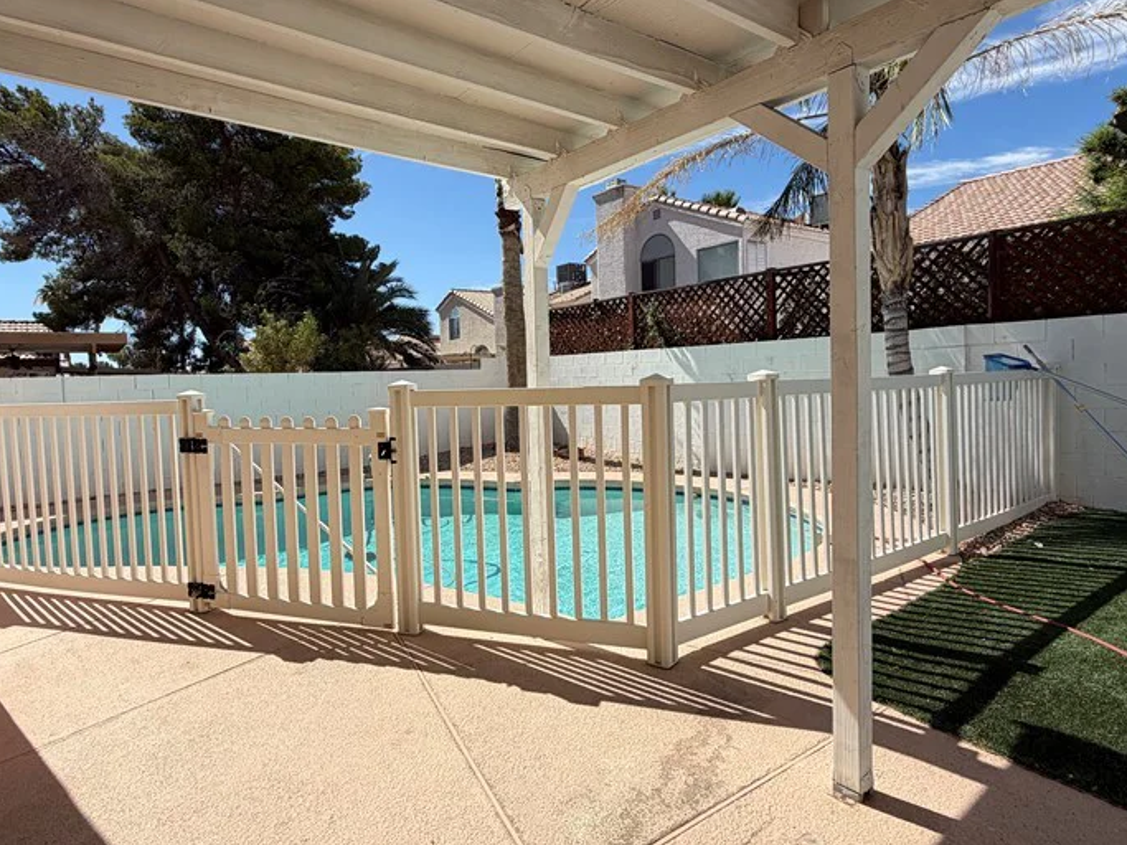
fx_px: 684
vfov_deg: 63.4
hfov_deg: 78.9
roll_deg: +1.9
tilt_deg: -2.5
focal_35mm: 21
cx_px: 520
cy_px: 409
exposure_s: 1/1145
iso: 20
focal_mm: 2.22
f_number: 2.2
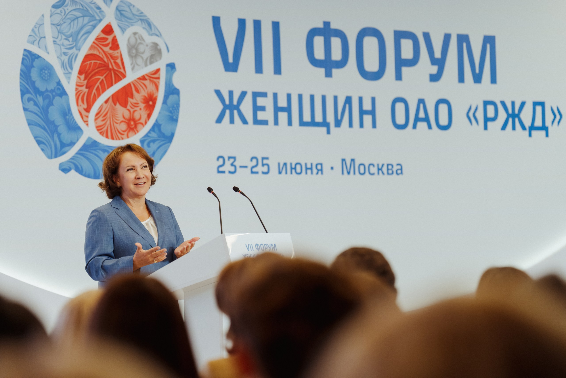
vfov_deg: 11.2
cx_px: 283
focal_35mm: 122
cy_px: 189
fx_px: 1918
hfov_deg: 16.8
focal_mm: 122
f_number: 2.8
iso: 1250
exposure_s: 1/320
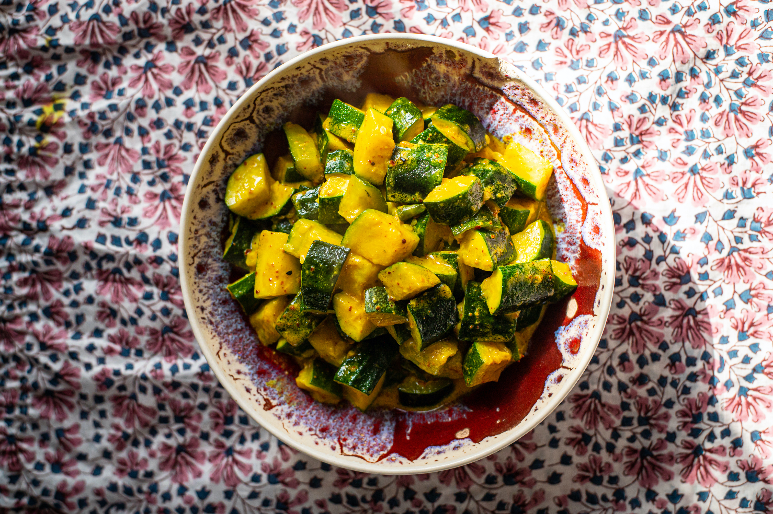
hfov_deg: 39.6
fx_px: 1073
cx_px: 386
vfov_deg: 27.0
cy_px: 257
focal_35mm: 50
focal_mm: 50
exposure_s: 1/2000
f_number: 3.5
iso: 640
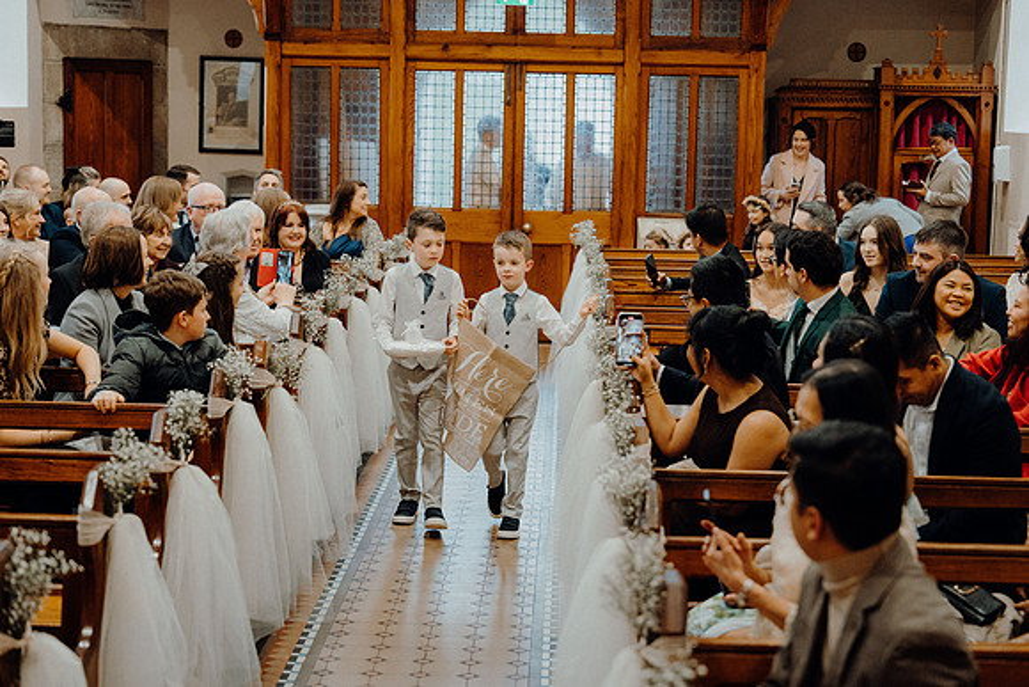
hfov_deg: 28.8
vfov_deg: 19.5
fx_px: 2001
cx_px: 514
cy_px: 344
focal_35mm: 70
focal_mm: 70
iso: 3200
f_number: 3.5
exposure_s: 1/160
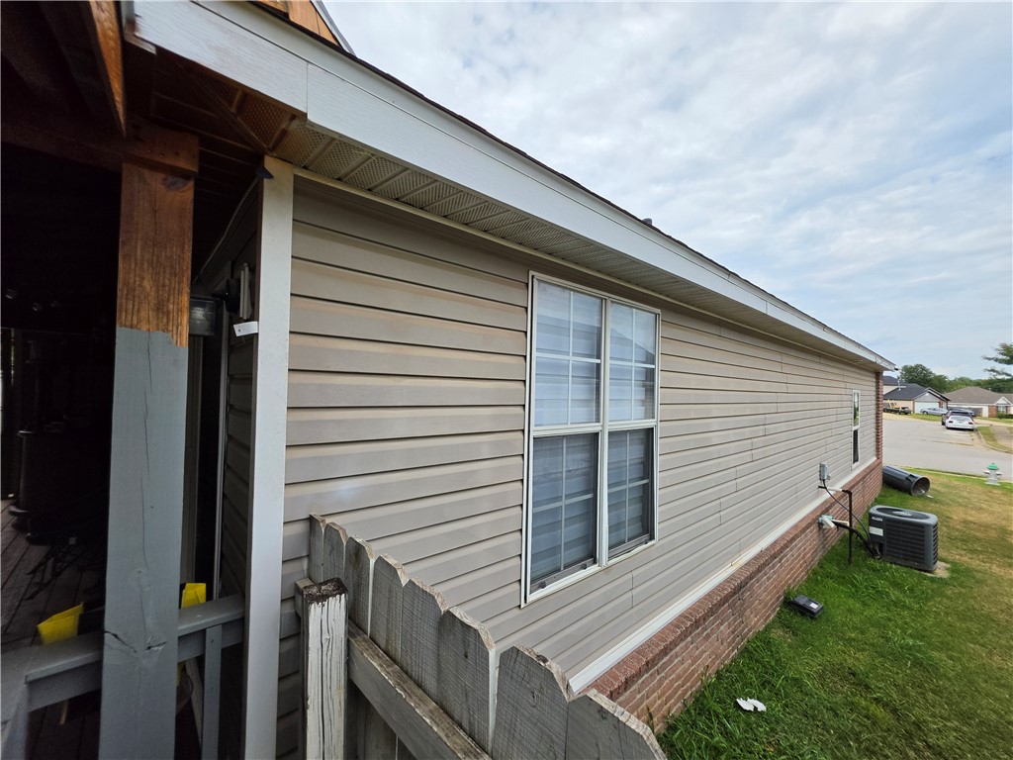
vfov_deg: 89.9
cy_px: 380
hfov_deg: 106.2
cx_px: 506
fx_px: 380
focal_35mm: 13
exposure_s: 1/1529
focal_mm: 2.2
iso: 32
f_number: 1.9
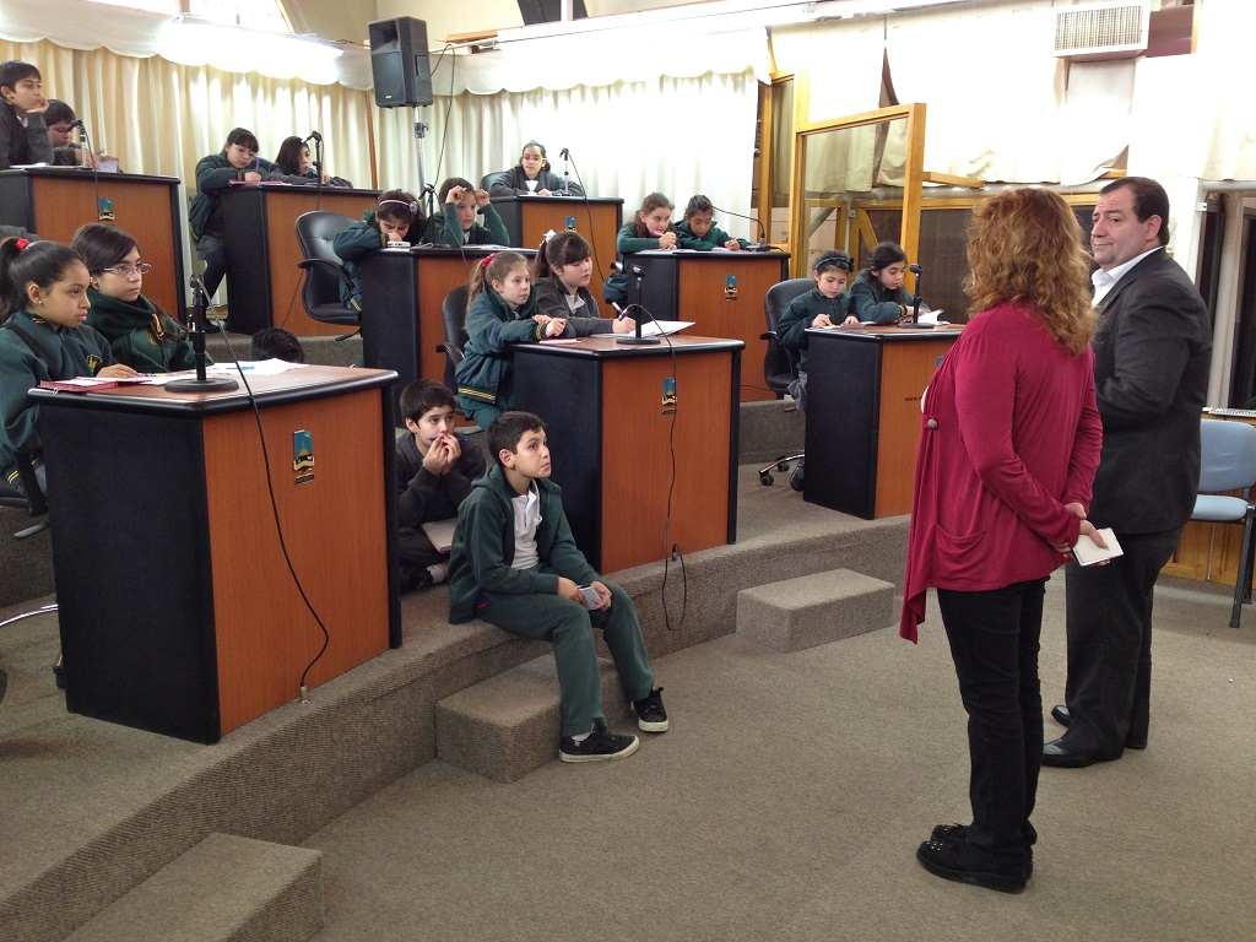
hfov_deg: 55.4
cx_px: 628
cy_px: 471
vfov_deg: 42.9
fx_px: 1197
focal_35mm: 33
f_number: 2.4
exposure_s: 1/20
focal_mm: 4.13
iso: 80
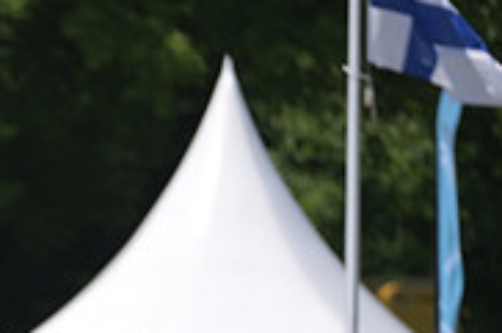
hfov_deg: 2.0
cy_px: 433
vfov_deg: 1.3
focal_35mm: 1054
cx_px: -284
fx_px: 14684
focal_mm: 330
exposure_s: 1/1250
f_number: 5
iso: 180
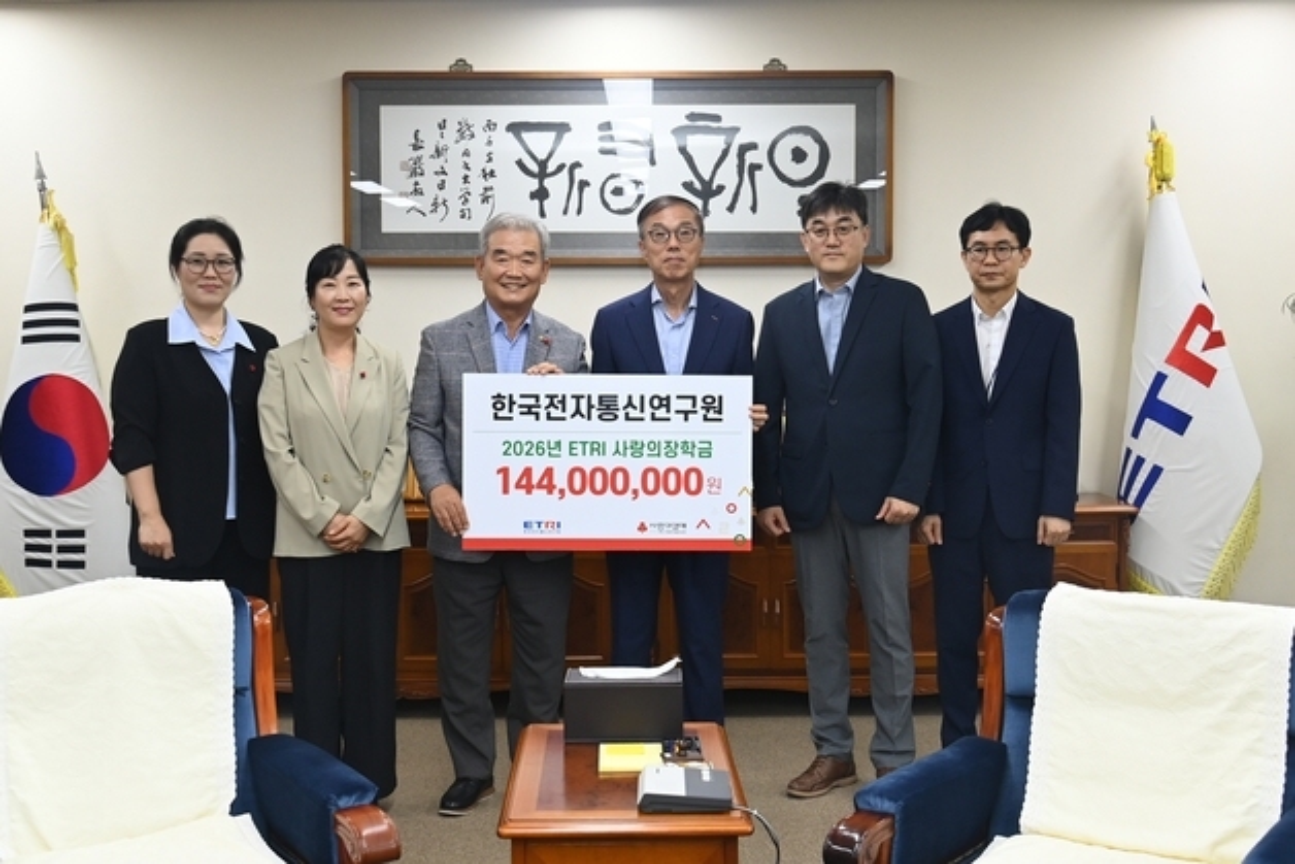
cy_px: 432
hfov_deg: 49.5
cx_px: 648
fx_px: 1403
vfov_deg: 34.2
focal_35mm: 39
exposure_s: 1/60
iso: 1250
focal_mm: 26
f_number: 5.6
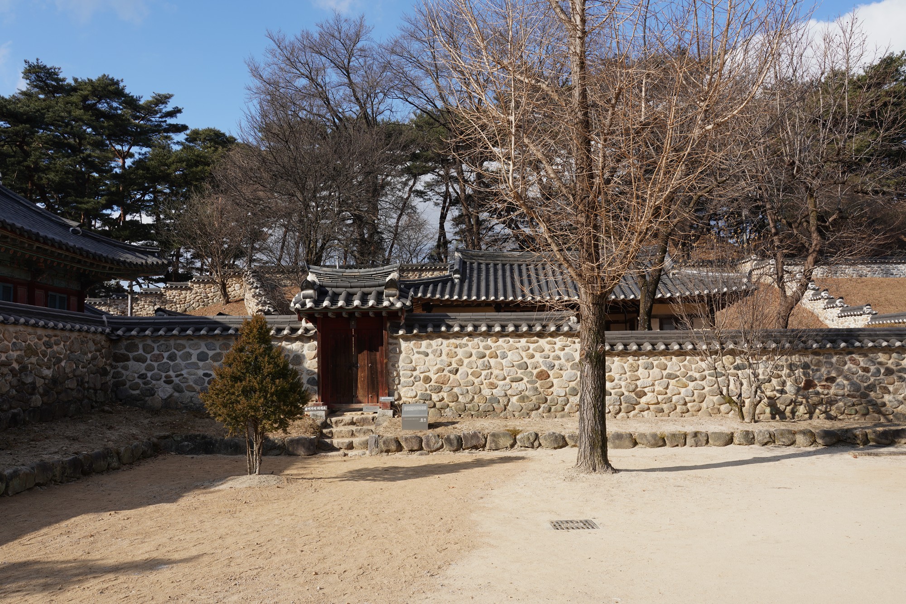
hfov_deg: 61.9
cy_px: 302
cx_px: 453
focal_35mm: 30
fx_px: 755
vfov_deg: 43.6
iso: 100
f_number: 11
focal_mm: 30
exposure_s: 1/100
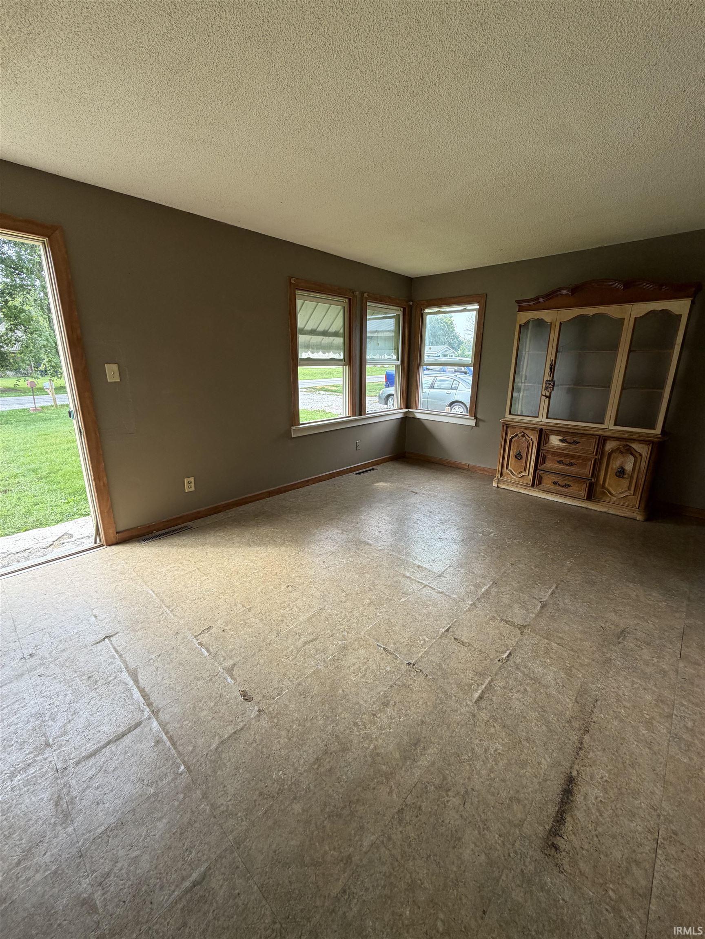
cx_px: 352
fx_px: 380
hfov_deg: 85.7
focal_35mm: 14
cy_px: 470
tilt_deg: -15.9
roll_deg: -0.5
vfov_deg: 102.1
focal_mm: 2.22
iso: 100
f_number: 2.2
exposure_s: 1/121
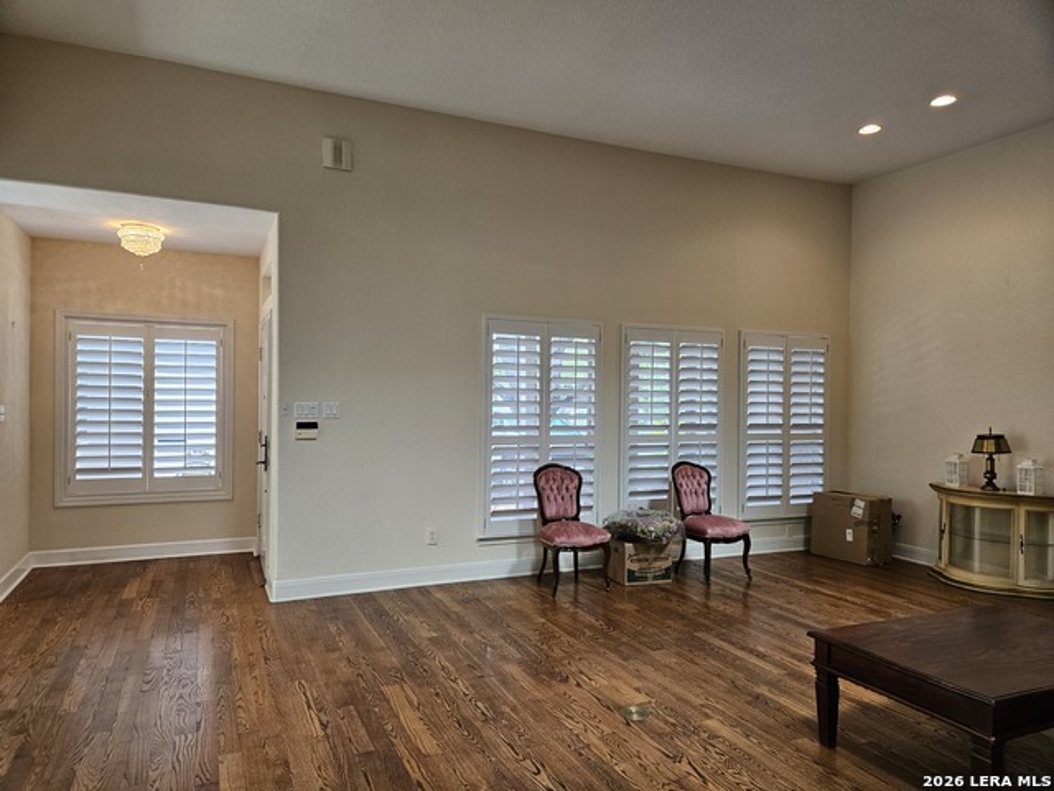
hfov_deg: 73.9
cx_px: 527
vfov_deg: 58.9
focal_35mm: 23
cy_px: 396
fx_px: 700
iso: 160
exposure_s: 1/120
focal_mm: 5.4
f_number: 1.8
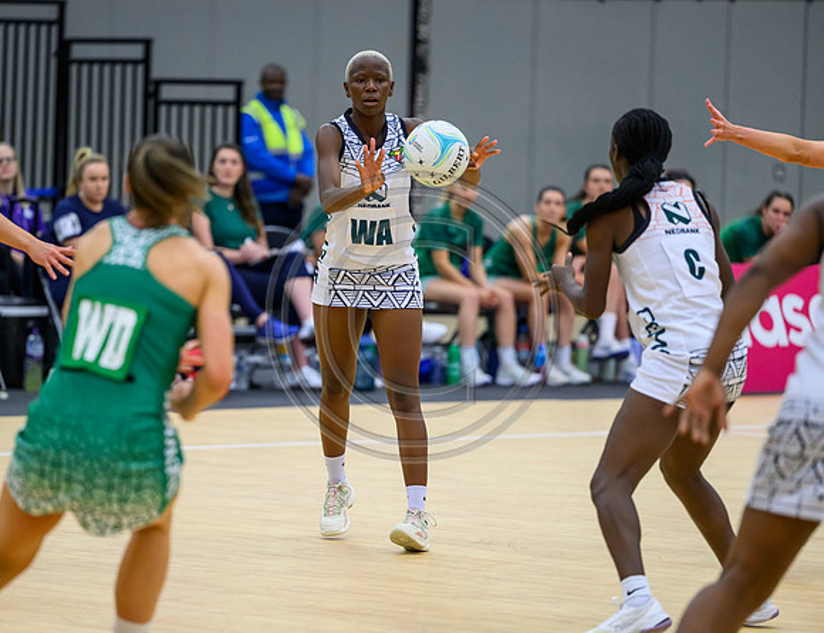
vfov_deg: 6.6
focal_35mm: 229
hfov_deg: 8.6
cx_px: 329
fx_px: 5494
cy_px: 304
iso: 4000
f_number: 3.2
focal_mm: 200
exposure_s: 1/1000
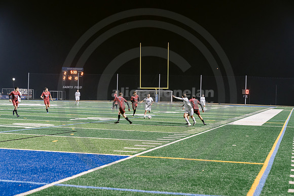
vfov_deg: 19.5
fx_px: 572
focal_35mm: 70
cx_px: 147
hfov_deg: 28.8
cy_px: 98
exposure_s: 1/125
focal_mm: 70
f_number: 4
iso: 2500
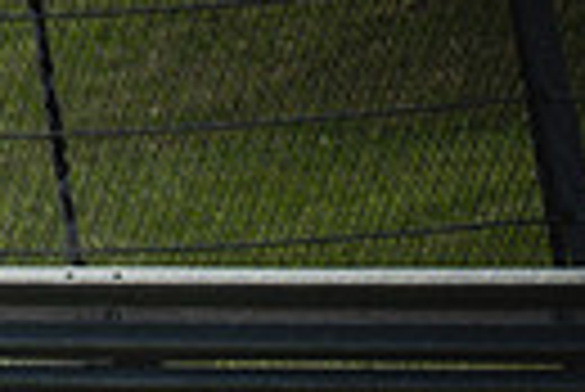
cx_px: -711
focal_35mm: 924
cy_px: 723
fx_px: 15032
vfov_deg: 1.5
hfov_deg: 2.2
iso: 500
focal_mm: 137.7
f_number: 4.7
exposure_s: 1/2000
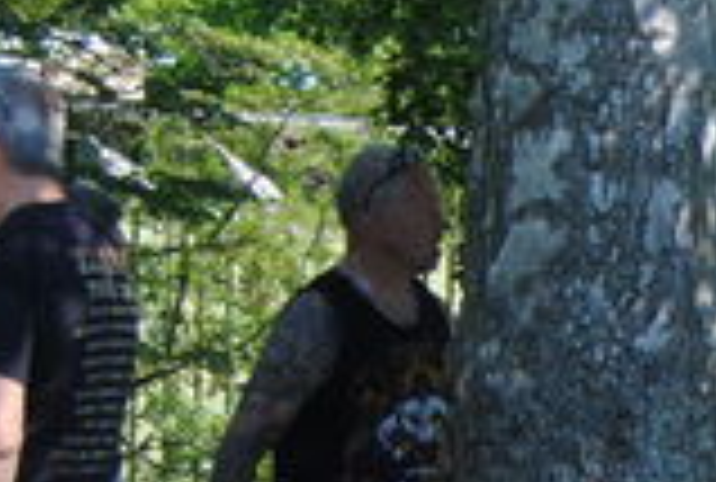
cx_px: 1232
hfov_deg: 8.5
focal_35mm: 234
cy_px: 646
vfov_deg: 5.9
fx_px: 4657
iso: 100
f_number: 6.3
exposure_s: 1/160
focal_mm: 31
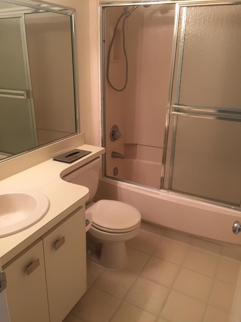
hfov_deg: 48.2
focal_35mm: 29
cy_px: 161
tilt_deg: -19.0
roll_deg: -0.9
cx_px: 120
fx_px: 269
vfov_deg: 61.7
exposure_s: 1/30
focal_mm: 4.15
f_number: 2.2
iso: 80
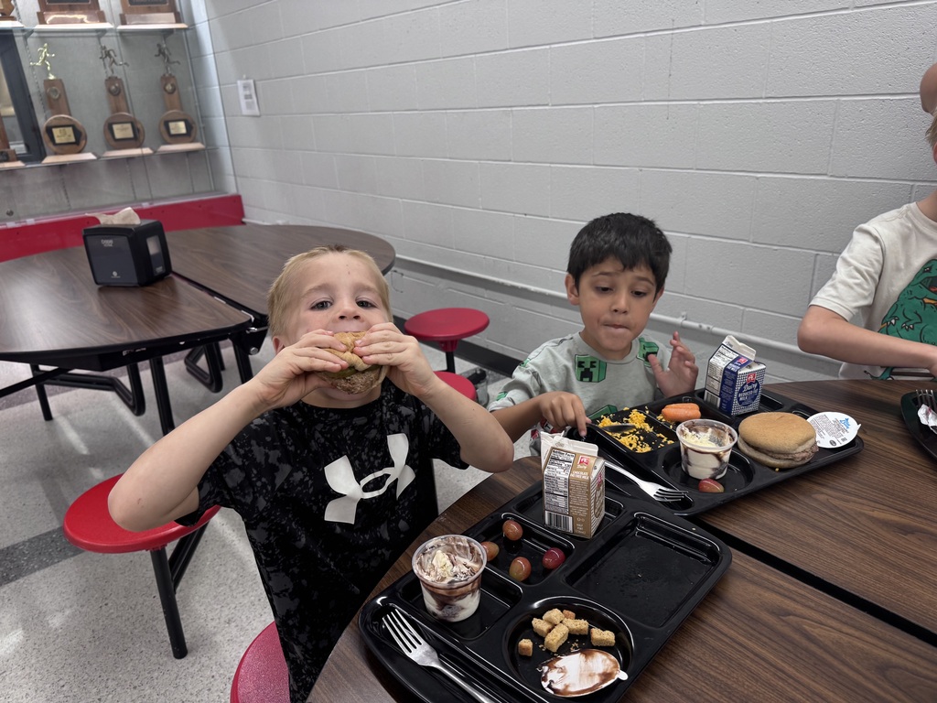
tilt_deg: -23.8
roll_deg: +3.2
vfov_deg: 56.8
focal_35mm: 24
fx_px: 650
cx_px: 468
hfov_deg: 71.6
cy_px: 352
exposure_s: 1/60
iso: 125
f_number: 1.78
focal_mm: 6.76
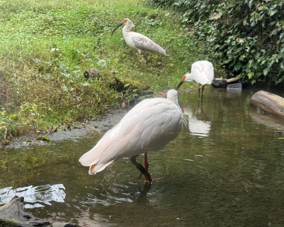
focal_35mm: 54
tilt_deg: -10.4
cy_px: 116
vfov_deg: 28.1
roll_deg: -1.3
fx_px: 454
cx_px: 138
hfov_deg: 34.7
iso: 125
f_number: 1.78
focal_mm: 6.76
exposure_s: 1/60
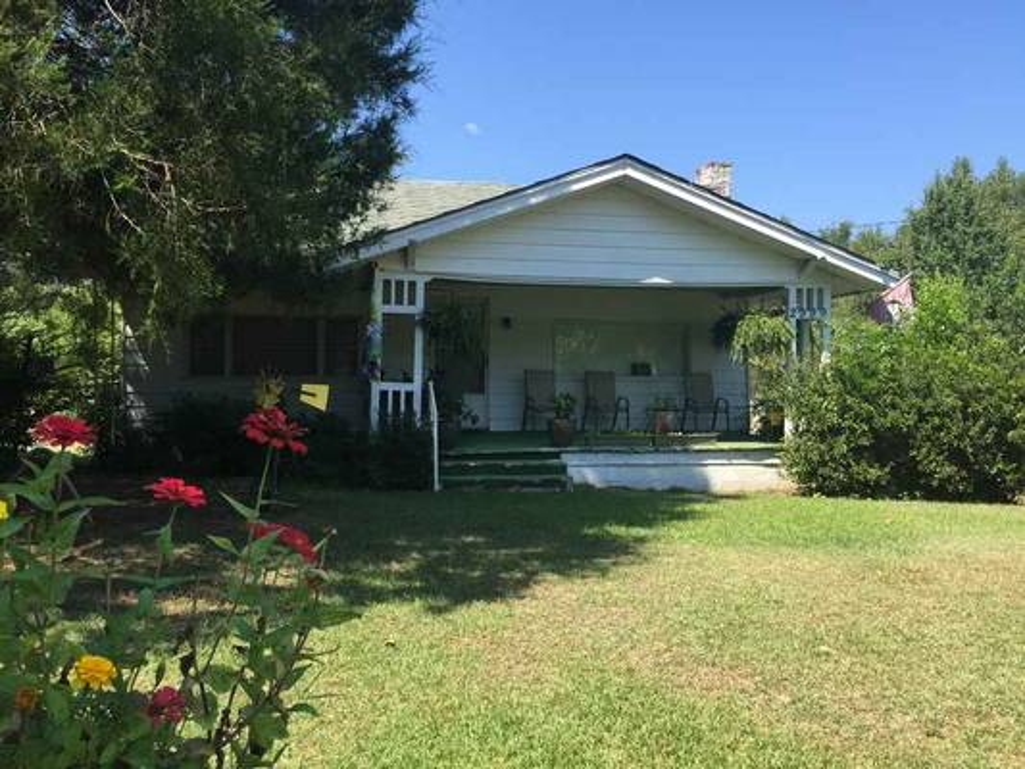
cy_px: 384
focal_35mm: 29
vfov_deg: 48.2
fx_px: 859
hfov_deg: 61.6
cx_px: 512
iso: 32
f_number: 2.2
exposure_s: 1/860
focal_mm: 4.15
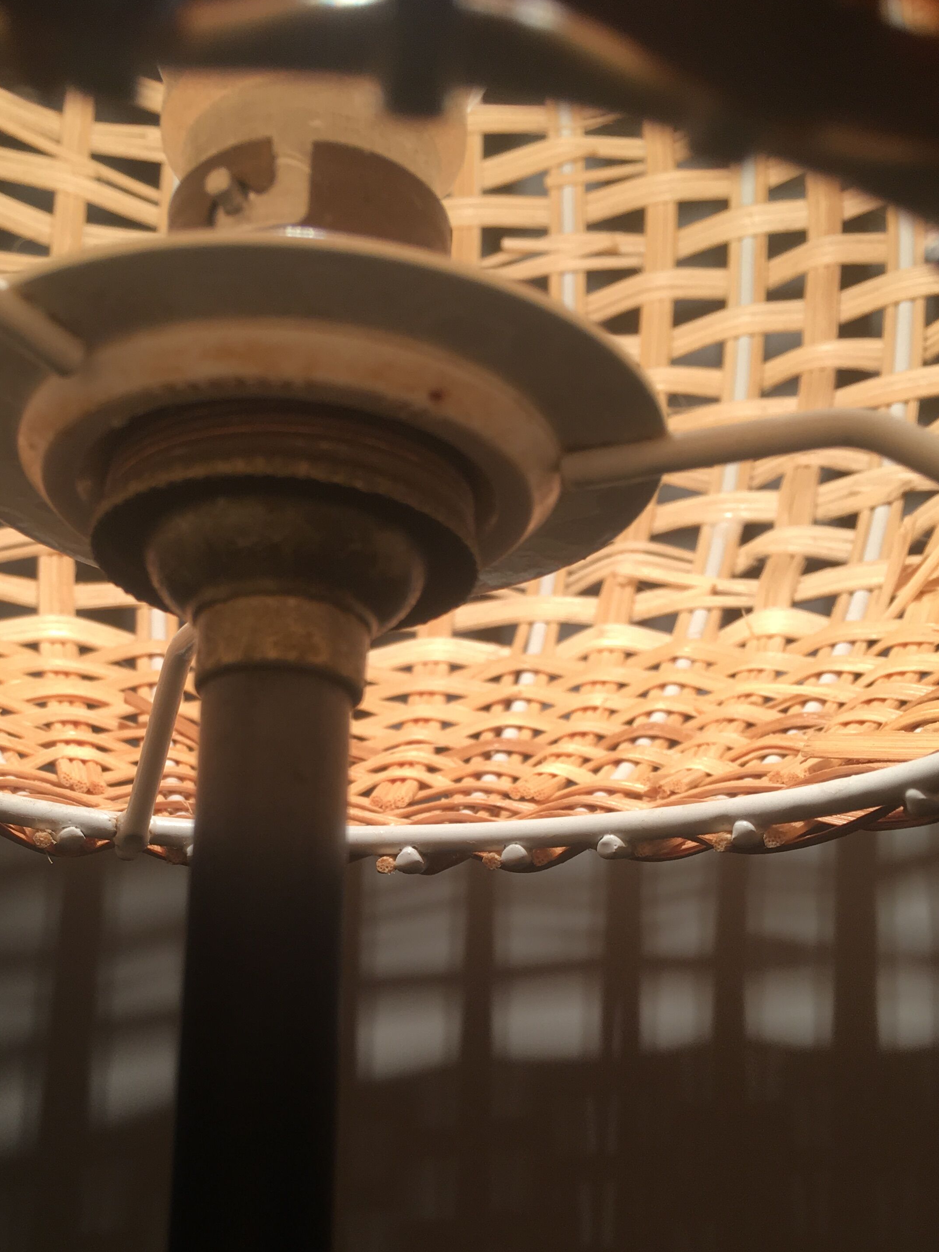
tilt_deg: +12.6
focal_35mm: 41
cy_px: 868
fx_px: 1483
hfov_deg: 34.7
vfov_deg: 44.9
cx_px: 298
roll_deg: -1.1
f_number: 2.2
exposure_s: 1/100
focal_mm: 4.15
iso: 25
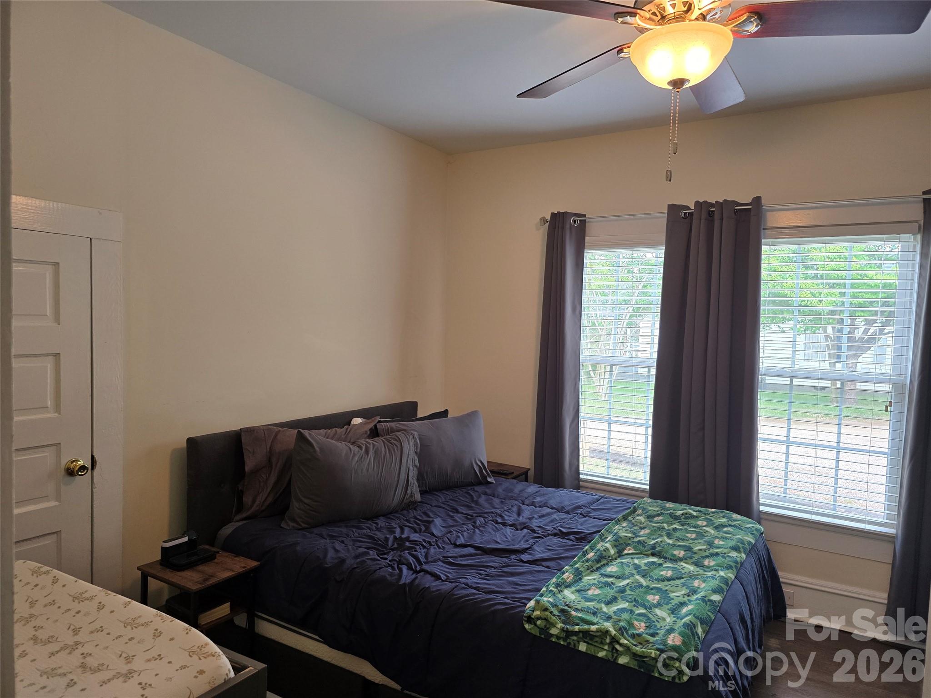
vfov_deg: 58.9
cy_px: 349
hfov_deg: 73.9
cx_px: 466
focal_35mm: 23
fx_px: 619
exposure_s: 1/120
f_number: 1.7
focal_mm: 6.3
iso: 160
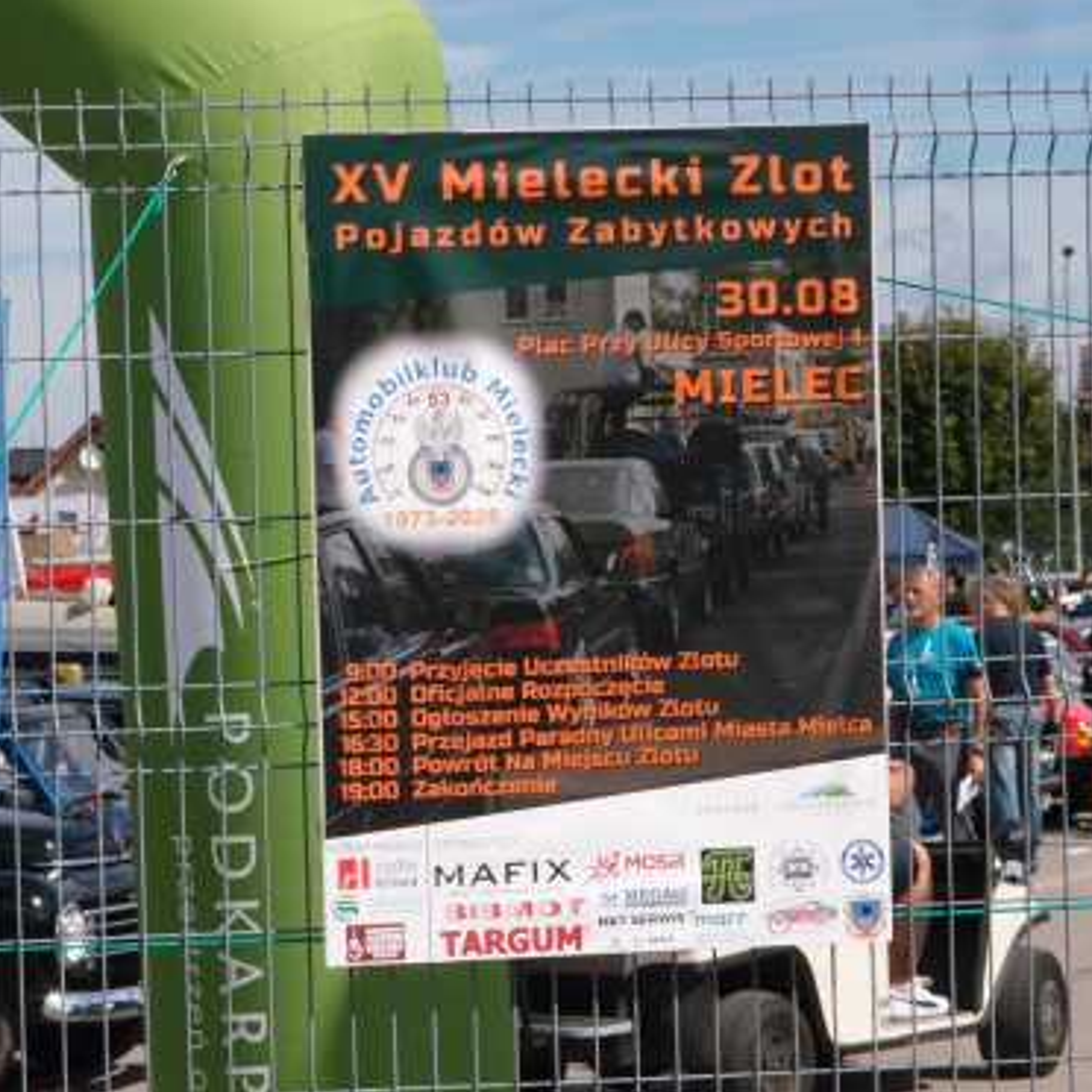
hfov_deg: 7.7
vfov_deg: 7.7
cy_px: 545
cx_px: 496
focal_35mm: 226
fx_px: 8066
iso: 100
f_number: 5
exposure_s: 1/800
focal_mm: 40.8
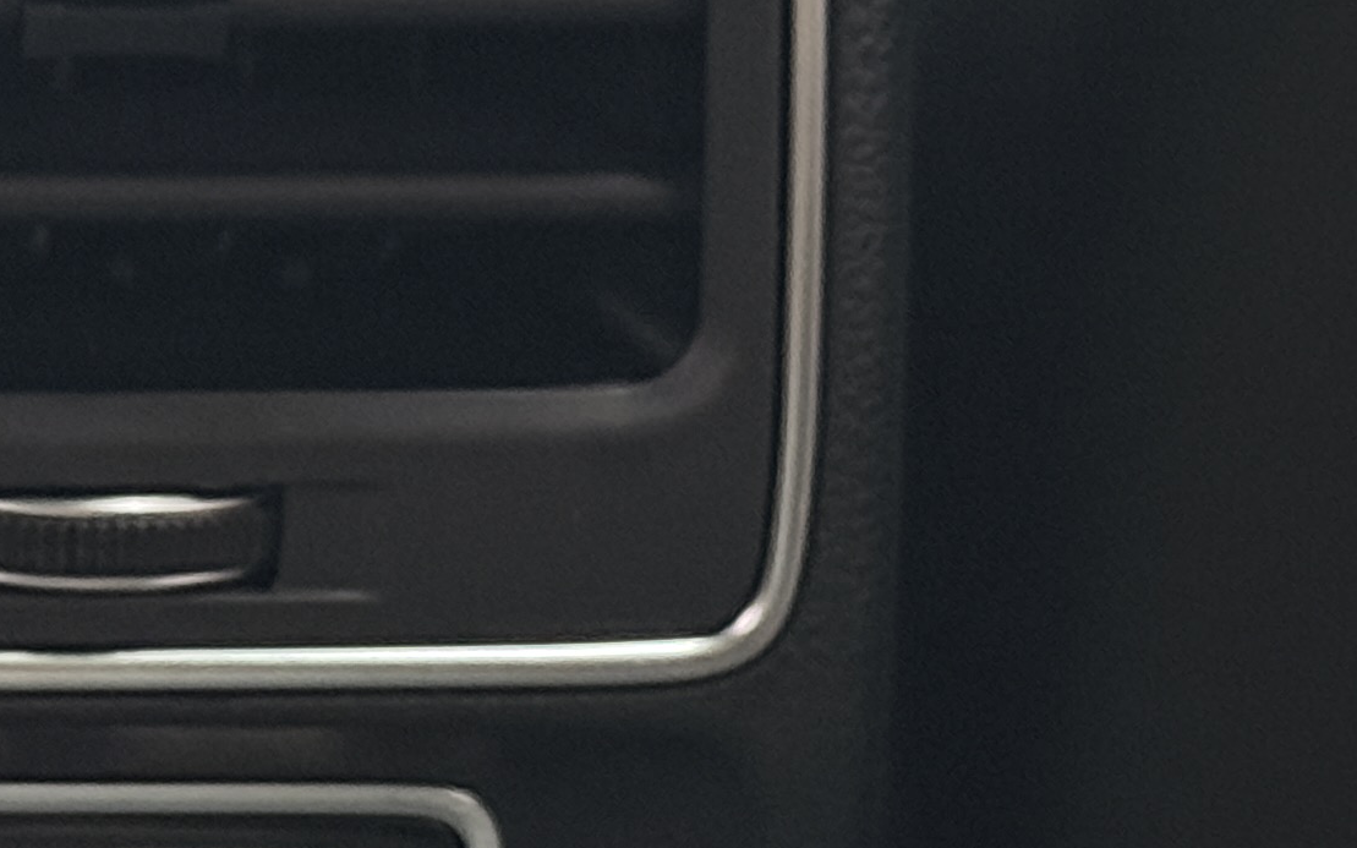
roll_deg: -0.7
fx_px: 6841
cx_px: -639
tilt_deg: -27.9
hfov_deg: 10.9
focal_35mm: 185
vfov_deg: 7.1
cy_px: 710
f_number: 1.78
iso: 800
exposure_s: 1/16
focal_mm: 6.76
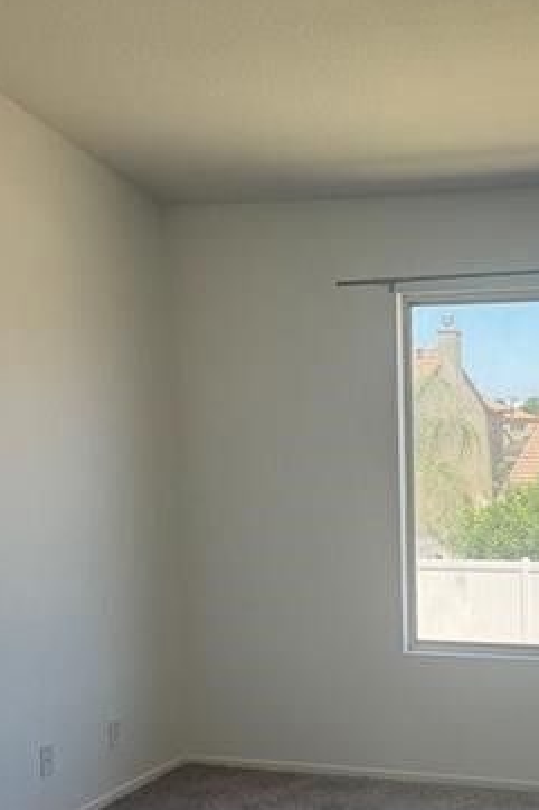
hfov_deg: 24.7
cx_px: 492
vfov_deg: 37.1
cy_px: 544
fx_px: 1191
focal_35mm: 53
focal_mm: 6.76
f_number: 1.78
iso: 80
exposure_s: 1/693
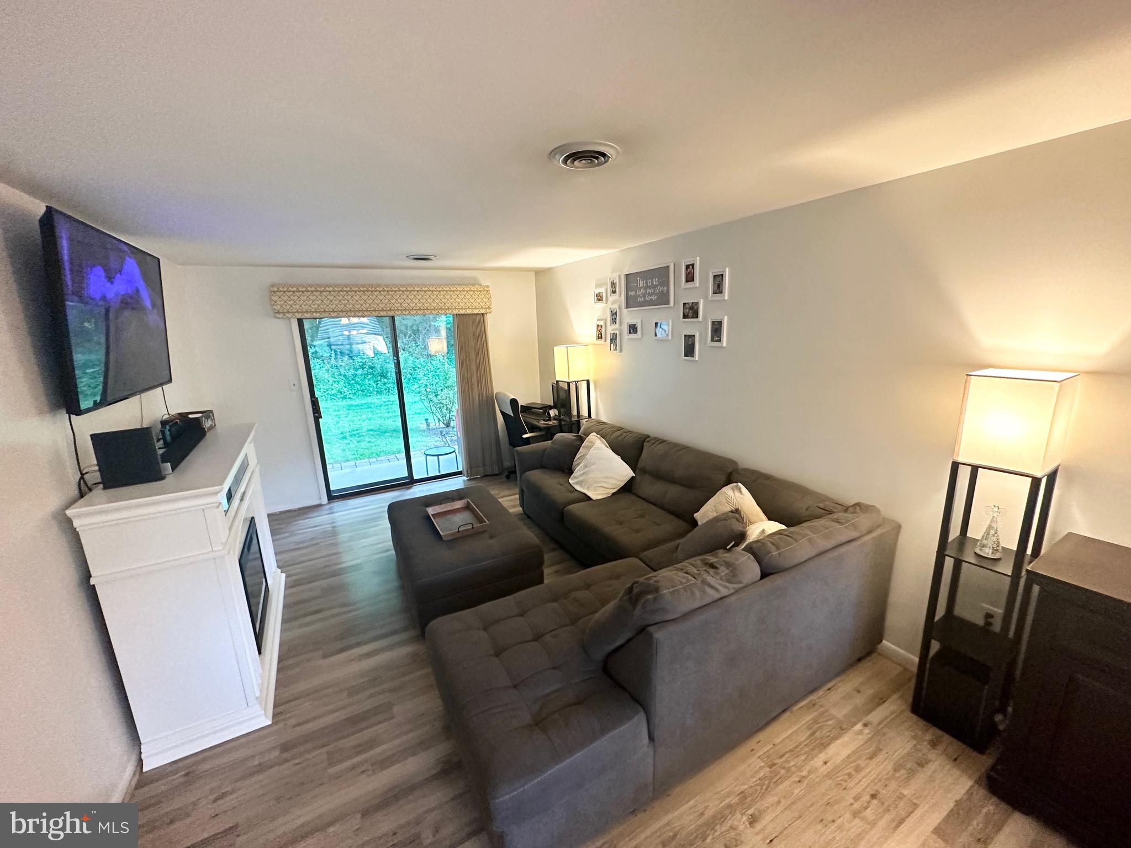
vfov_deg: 85.7
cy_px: 424
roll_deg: +2.4
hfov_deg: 102.1
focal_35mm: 14
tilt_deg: -12.6
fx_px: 457
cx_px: 566
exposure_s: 1/60
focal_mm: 2.22
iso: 500
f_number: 2.2
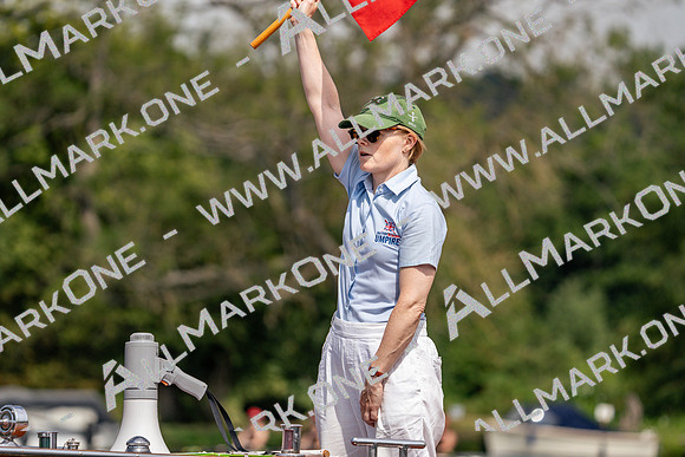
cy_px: 228
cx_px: 342
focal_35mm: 289
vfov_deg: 4.8
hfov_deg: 7.1
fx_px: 5500
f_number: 5.6
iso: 200
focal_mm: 289
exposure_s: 1/1600
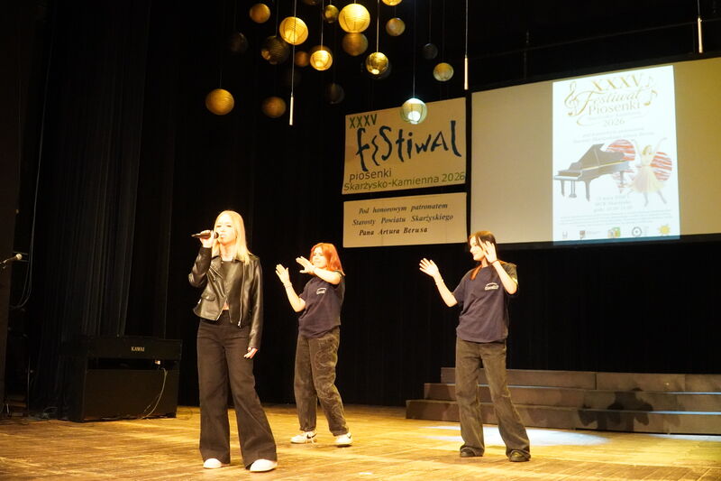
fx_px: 721
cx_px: 360
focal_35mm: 36
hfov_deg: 53.1
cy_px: 240
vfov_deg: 36.9
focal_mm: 24
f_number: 4
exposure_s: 1/125
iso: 6400
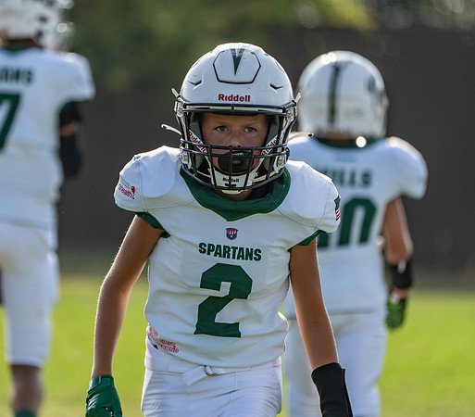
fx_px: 7889
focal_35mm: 540
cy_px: 188
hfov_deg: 3.4
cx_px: 195
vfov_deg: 3.0
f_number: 5.6
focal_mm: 400
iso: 250
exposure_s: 1/1000
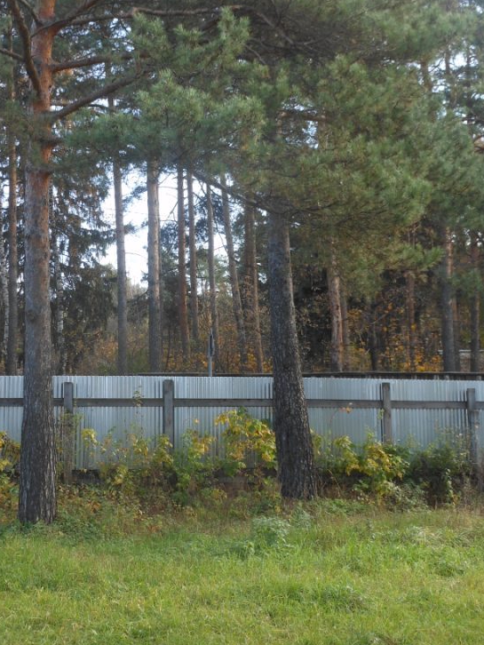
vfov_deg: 34.8
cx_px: 176
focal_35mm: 55
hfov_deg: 26.5
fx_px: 1025
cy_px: 263
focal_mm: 6.9
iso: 80
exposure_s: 1/80
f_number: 4.3
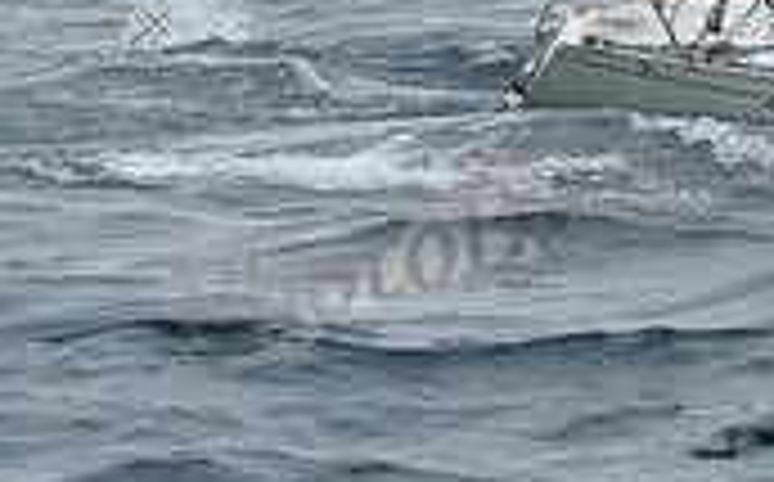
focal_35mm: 241
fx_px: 5077
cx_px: 1044
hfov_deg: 8.6
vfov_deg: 5.4
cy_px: -61
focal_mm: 70
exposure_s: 1/800
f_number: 6.3
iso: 250
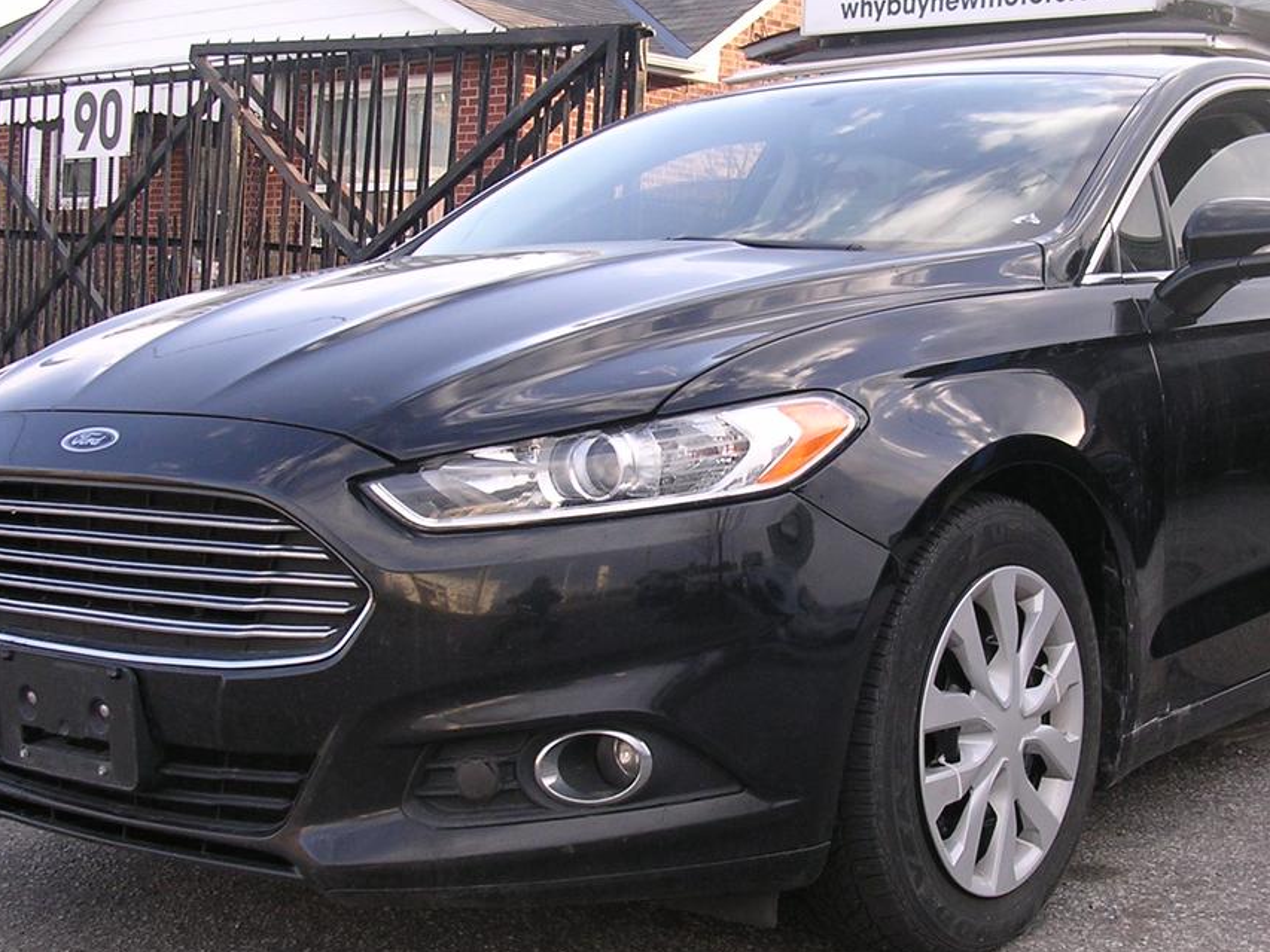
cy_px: 470
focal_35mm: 57
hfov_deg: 33.7
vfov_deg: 25.7
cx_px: 724
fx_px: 2092
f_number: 2.8
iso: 100
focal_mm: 5.8
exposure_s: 1/118
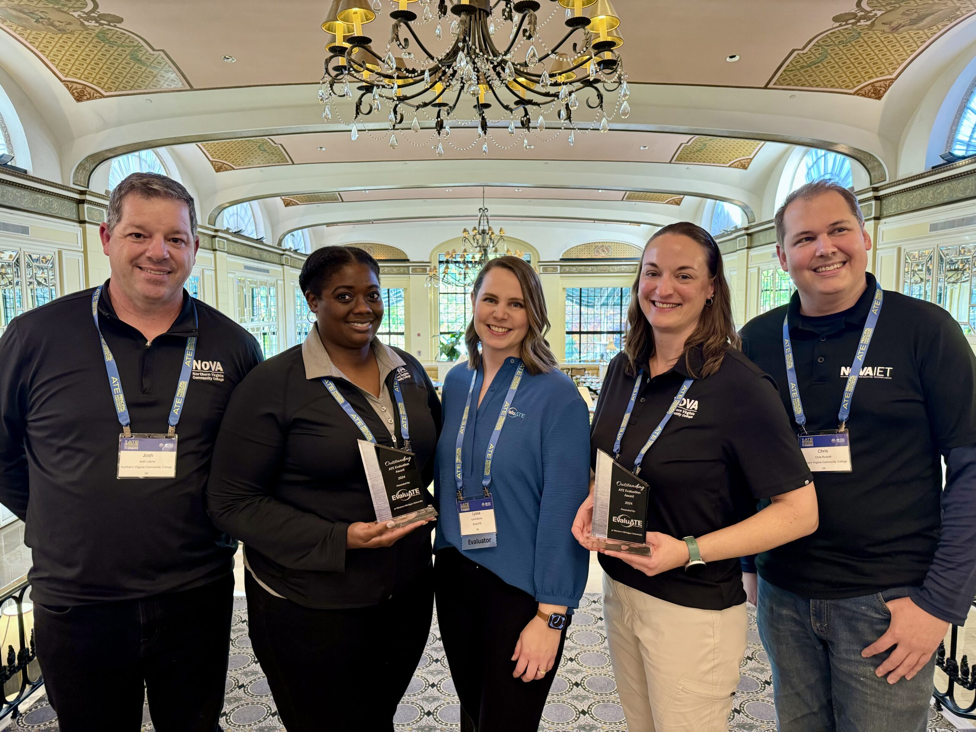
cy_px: 366
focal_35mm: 24
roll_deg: +0.4
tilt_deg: -5.7
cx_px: 488
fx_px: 677
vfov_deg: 56.8
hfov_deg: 71.6
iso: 250
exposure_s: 1/60
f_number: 1.78
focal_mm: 6.76
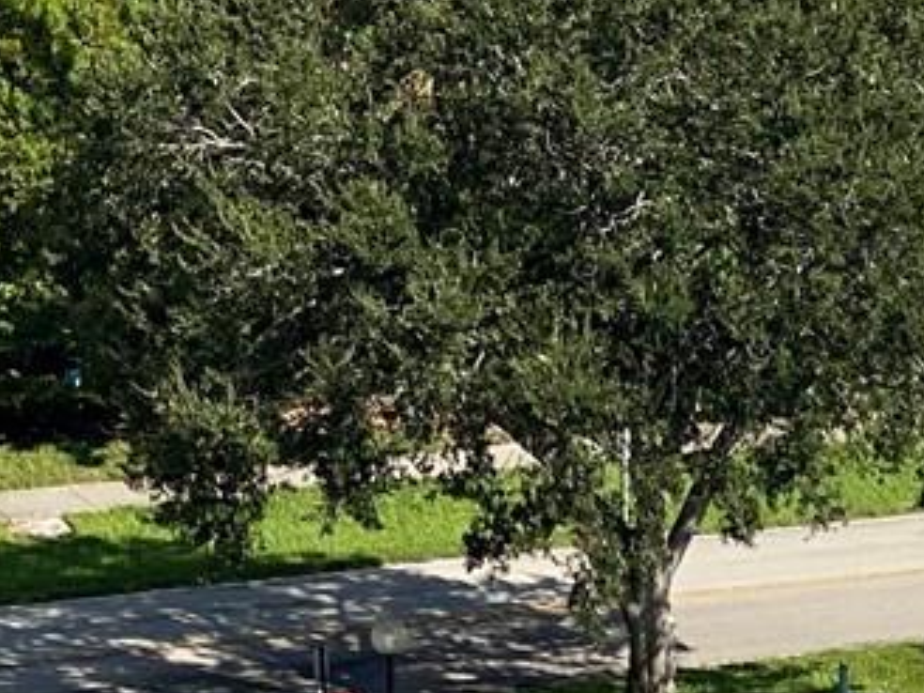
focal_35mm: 254
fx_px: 6780
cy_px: -628
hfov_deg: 7.7
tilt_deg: -3.7
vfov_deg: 5.7
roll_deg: +1.0
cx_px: -192
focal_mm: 6
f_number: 2
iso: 20
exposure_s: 1/1996
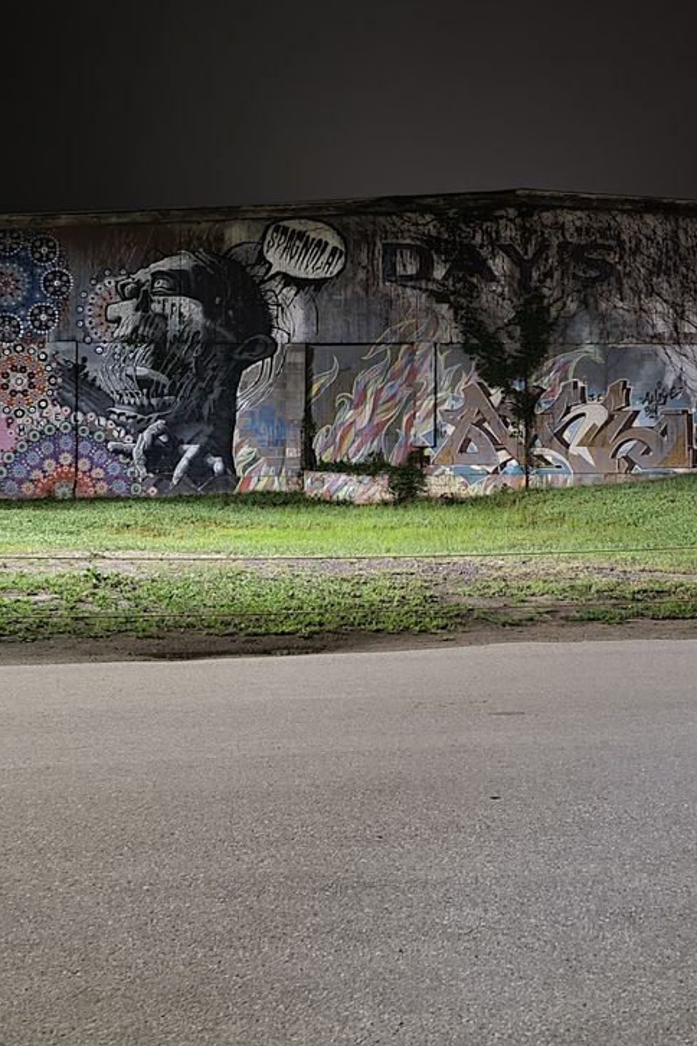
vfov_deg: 44.2
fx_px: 1278
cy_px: 401
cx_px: 446
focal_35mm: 44
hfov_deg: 30.4
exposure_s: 1/8
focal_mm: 5
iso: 640
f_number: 1.8
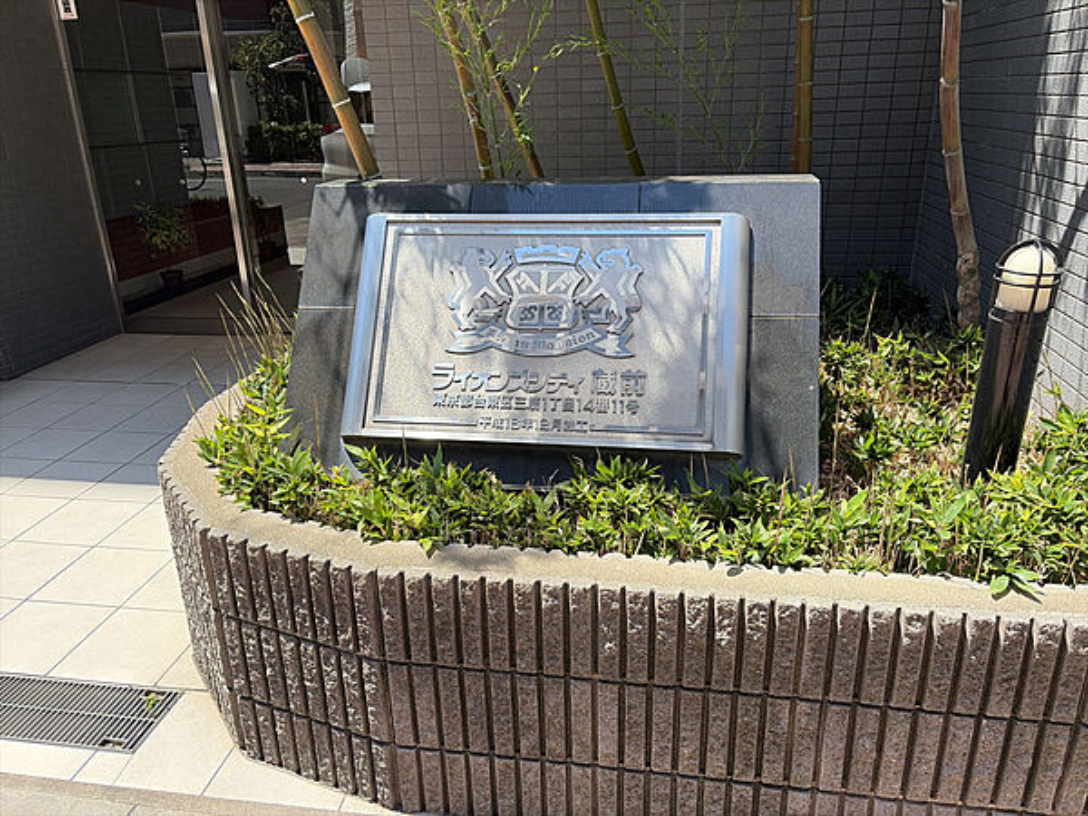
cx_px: 544
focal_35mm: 26
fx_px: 817
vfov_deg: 53.1
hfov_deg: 67.3
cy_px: 408
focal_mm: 5.96
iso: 64
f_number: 1.6
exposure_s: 1/1848
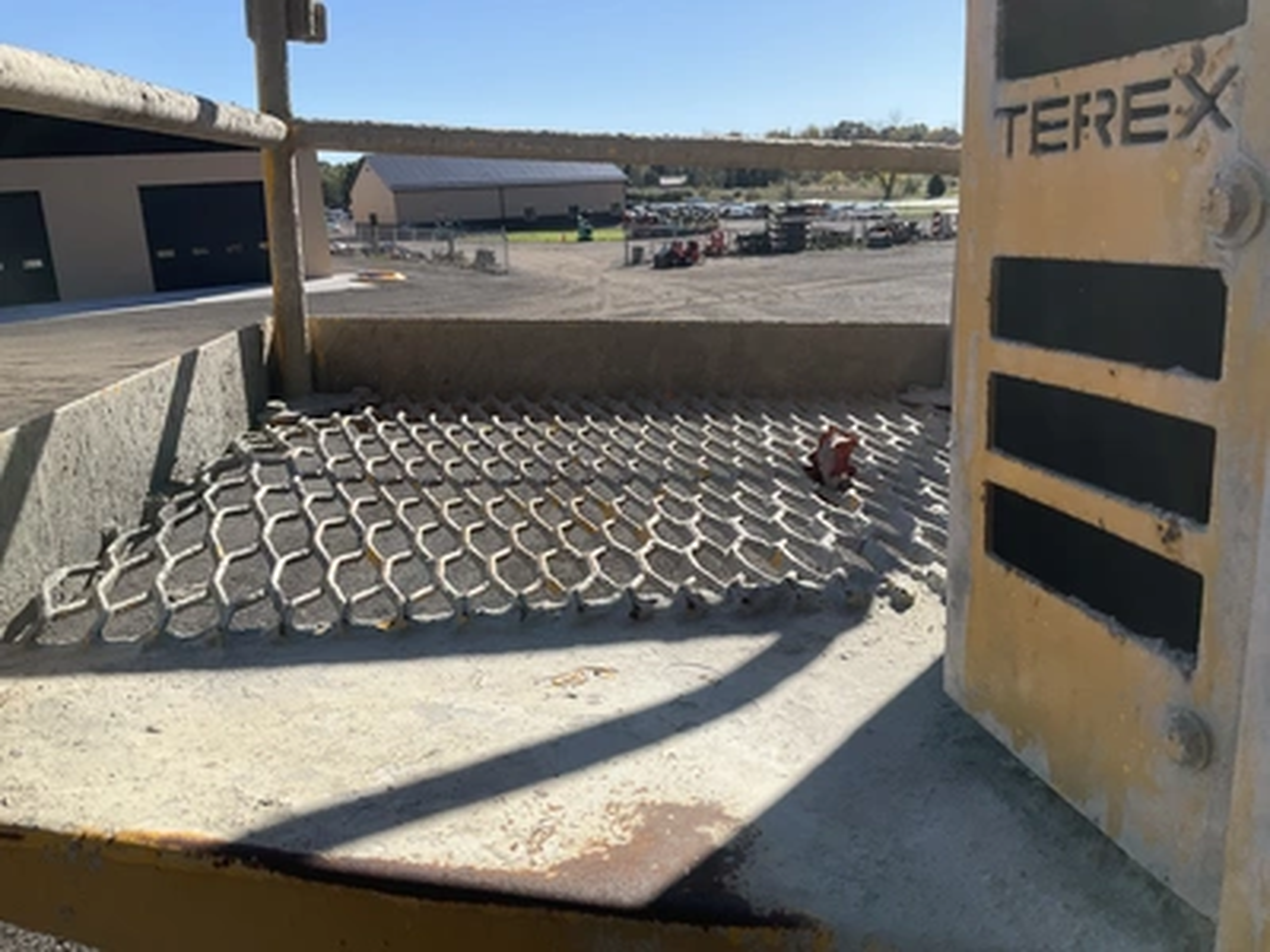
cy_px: 476
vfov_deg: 48.2
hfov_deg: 61.7
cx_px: 635
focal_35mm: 29
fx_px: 1064
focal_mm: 3
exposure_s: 1/2227
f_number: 1.8
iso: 25
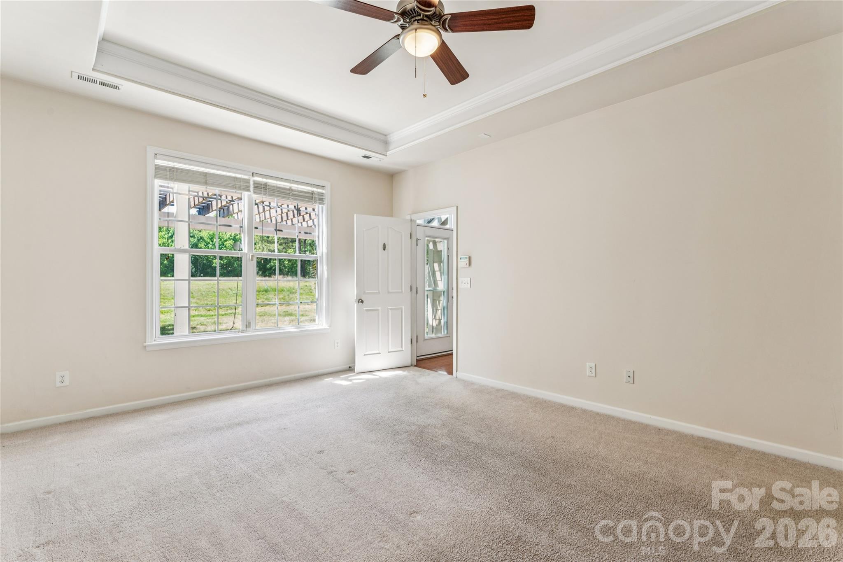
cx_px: 422
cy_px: 281
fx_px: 382
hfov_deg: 95.7
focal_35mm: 16
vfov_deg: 72.7
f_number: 9
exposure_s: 1/8
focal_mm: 16.3
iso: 100
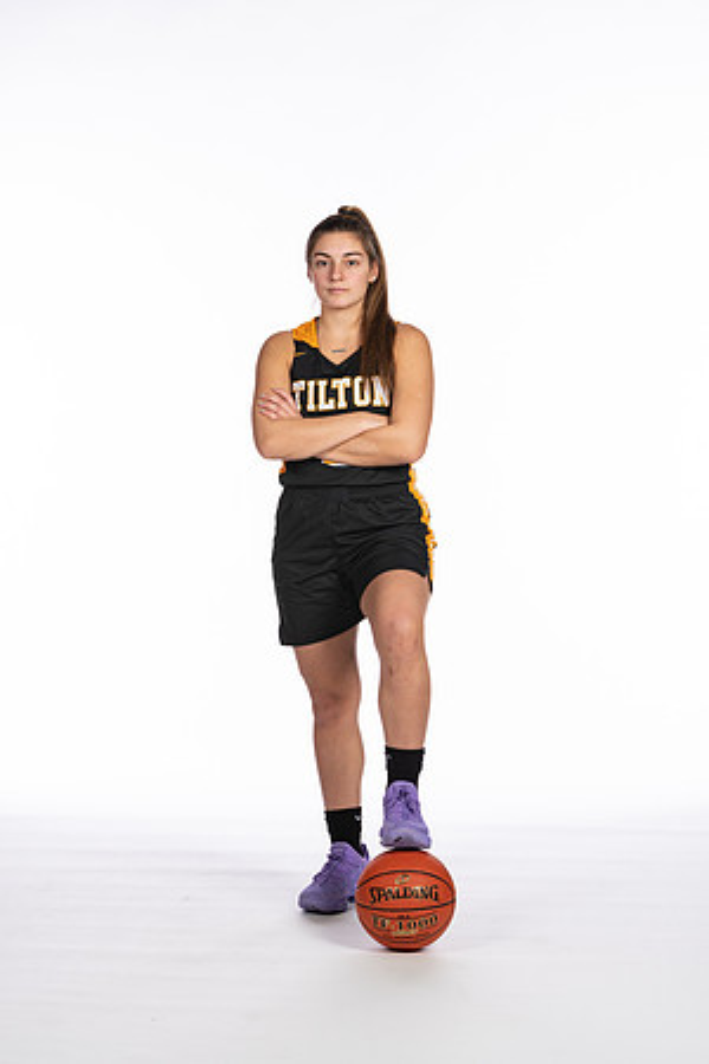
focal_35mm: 105
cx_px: 354
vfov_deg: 19.5
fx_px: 3102
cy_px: 532
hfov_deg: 13.0
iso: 100
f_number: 5.6
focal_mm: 70
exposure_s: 1/100
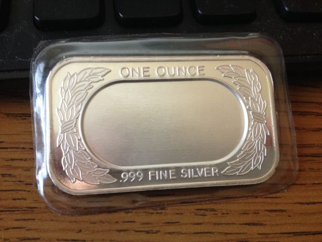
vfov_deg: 40.7
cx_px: 161
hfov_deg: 52.6
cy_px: 121
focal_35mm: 35
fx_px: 326
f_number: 2.4
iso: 200
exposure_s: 1/20
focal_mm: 4.28
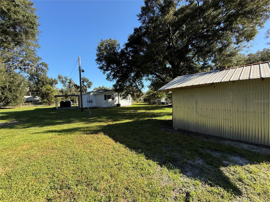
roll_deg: +3.8
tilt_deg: +0.4
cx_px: 135
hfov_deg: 102.1
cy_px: 101
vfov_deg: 85.7
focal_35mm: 14
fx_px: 109
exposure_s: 1/564
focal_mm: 2.22
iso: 64
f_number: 2.2
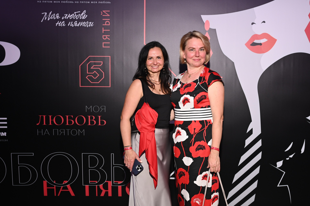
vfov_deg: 35.1
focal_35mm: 38
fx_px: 327
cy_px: 103
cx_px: 155
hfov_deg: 50.7
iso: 500
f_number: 5
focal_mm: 38
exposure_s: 1/160
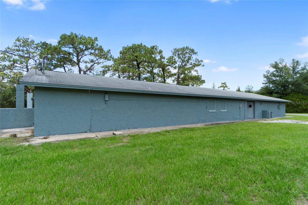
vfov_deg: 67.4
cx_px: 154
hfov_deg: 90.0
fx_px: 154
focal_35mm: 18
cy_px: 102
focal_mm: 12
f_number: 5
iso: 320
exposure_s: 1/1600
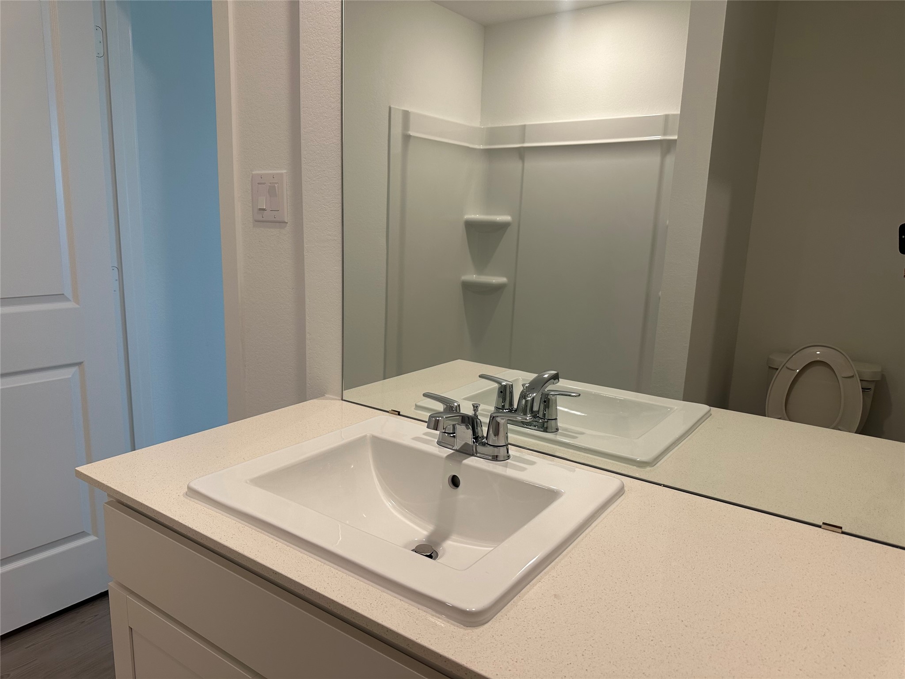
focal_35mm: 24
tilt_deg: -10.9
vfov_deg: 56.8
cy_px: 340
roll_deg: -2.2
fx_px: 627
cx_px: 452
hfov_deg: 71.6
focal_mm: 6.86
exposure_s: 1/121
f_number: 1.78
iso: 100
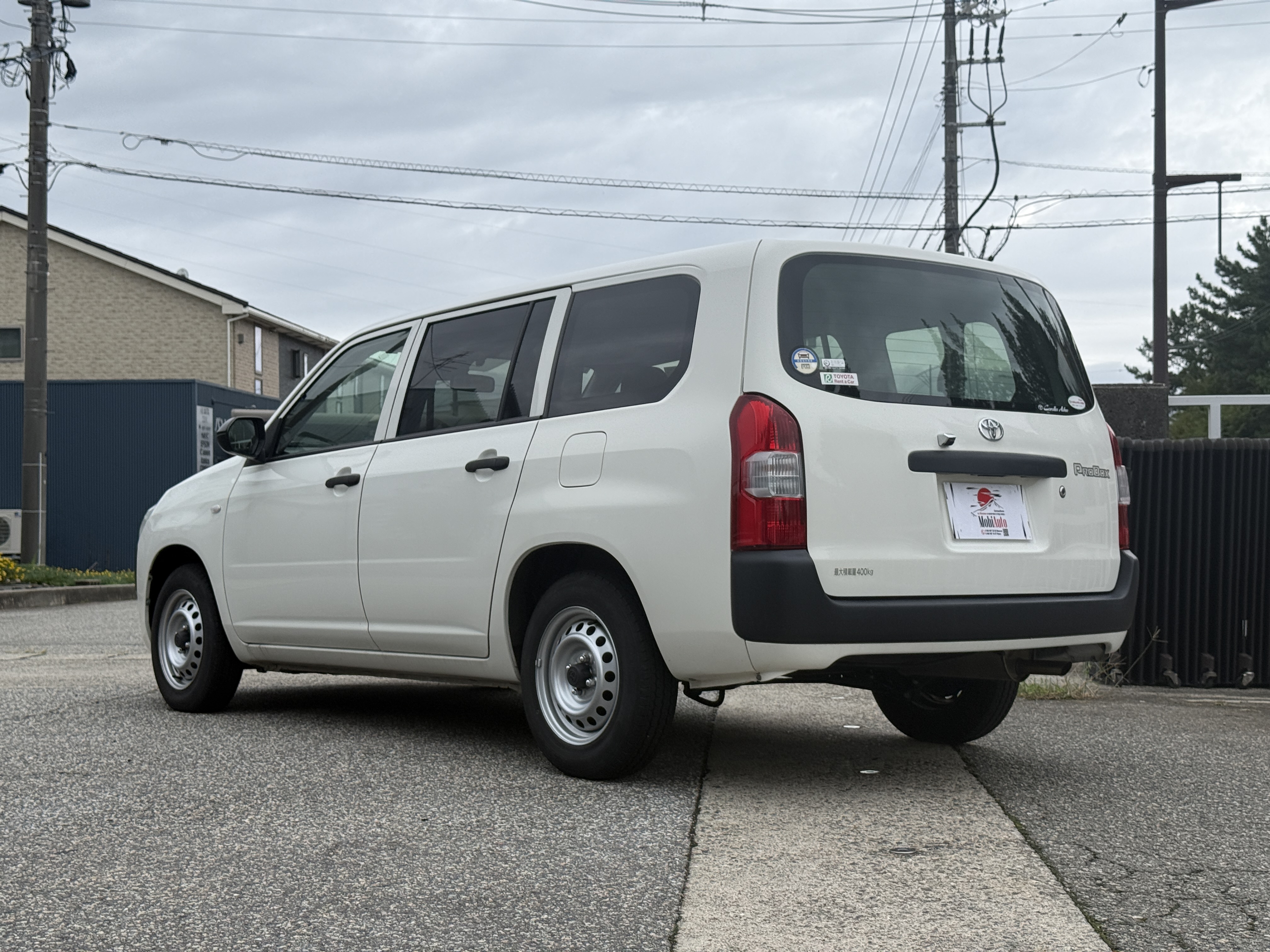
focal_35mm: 48
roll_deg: +0.2
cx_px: 635
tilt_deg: +1.7
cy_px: 476
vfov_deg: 30.3
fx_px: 1761
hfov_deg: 39.7
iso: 64
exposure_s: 1/2033
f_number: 1.78
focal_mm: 6.76
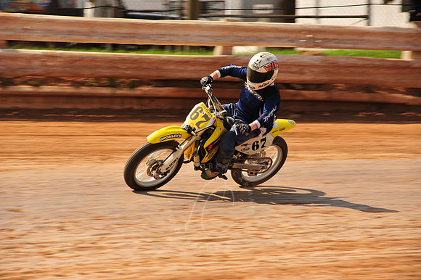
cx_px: 210
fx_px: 2337
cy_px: 140
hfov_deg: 10.3
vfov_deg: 6.9
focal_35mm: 200
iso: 200
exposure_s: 1/400
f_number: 9
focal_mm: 200
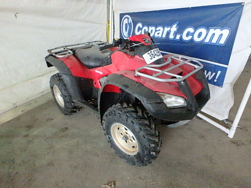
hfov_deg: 79.0
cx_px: 126
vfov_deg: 63.4
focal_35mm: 21
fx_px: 152
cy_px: 94
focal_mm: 3.7
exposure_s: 1/30
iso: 500
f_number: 3.5
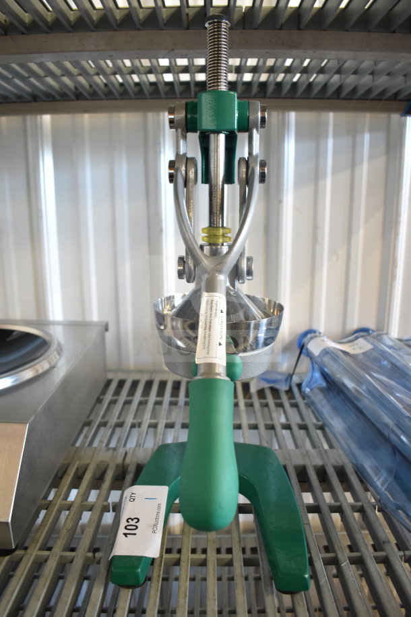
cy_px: 308
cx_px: 206
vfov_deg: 67.4
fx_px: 462
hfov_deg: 47.9
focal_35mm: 27
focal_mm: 18
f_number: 3.5
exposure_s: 1/30
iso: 1000
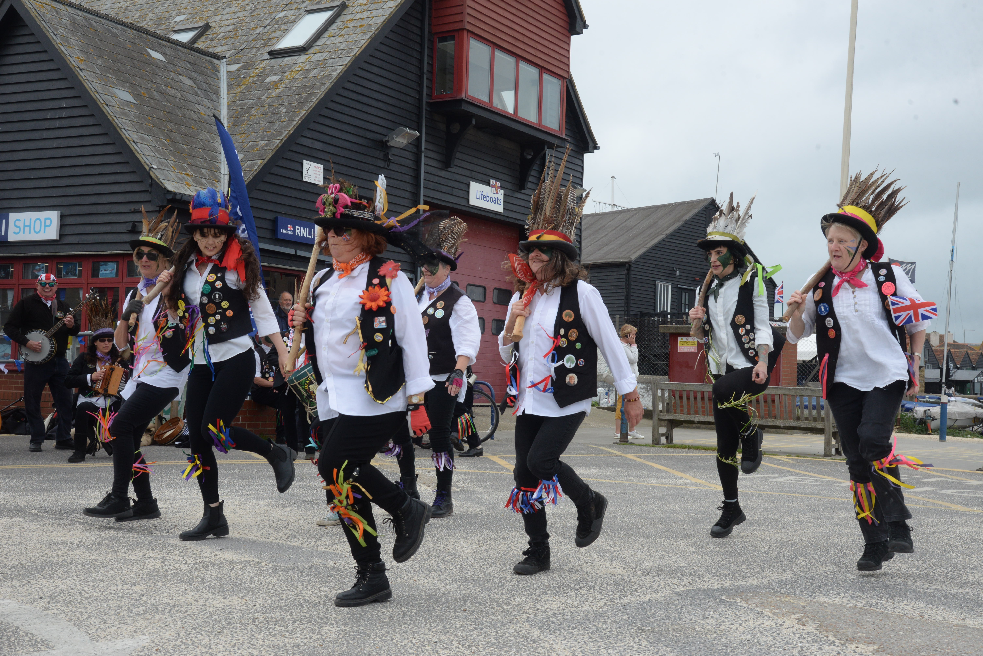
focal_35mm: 46
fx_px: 1256
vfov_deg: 29.3
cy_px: 328
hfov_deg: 42.7
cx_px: 492
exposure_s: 1/640
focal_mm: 46
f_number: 11
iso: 800
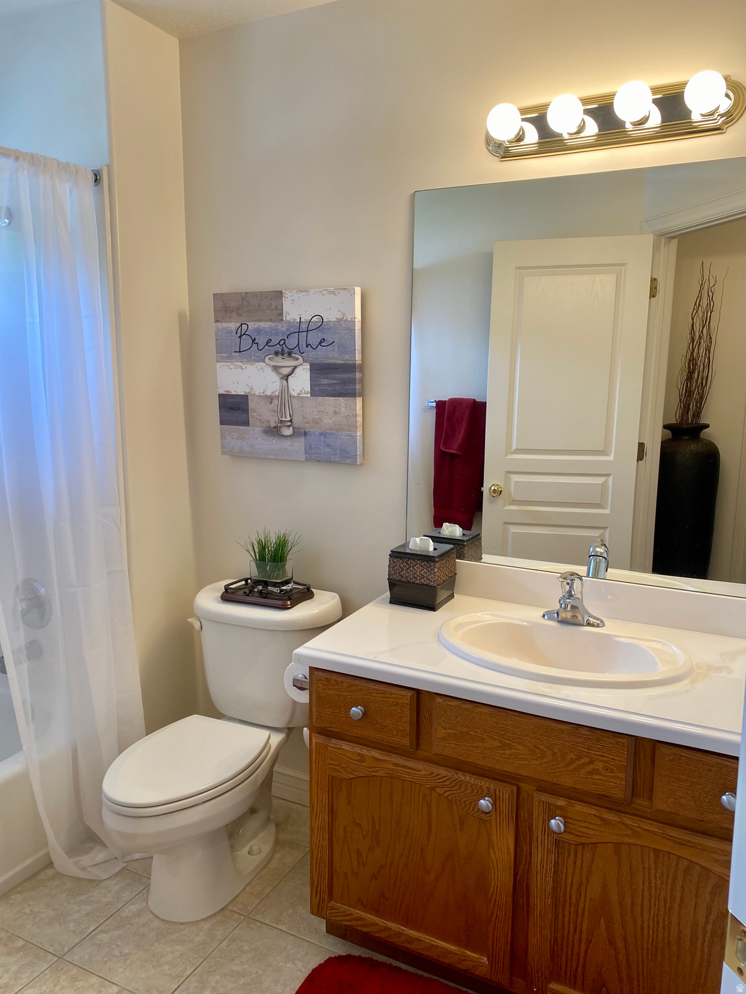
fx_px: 747
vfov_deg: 67.3
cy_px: 497
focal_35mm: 26
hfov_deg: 53.1
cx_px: 373
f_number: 1.8
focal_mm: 4.25
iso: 100
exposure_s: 1/120
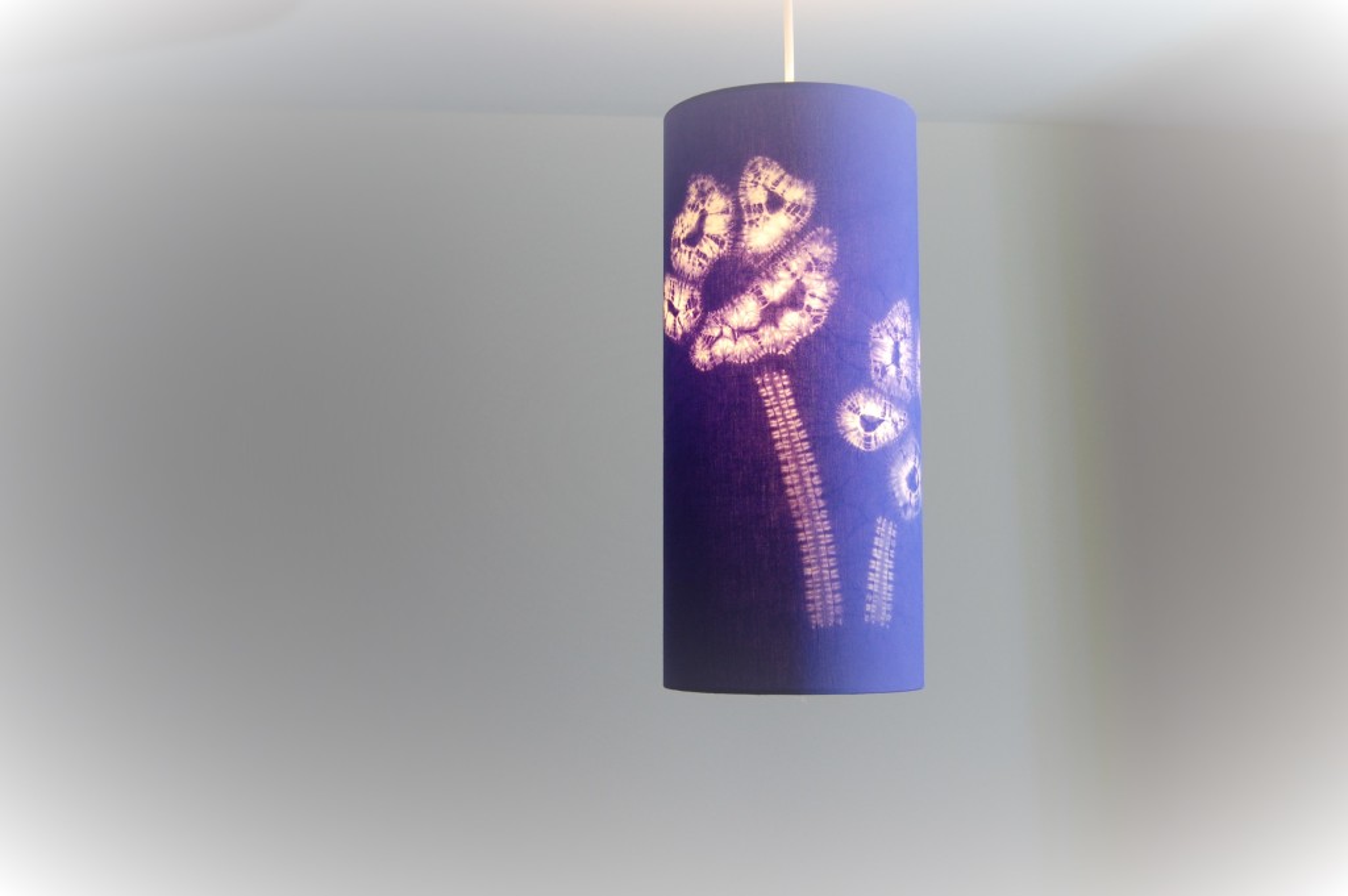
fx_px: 1571
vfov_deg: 31.8
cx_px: 674
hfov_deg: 46.4
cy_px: 448
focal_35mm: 42
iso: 400
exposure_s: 1/80
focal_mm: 28
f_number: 4.5
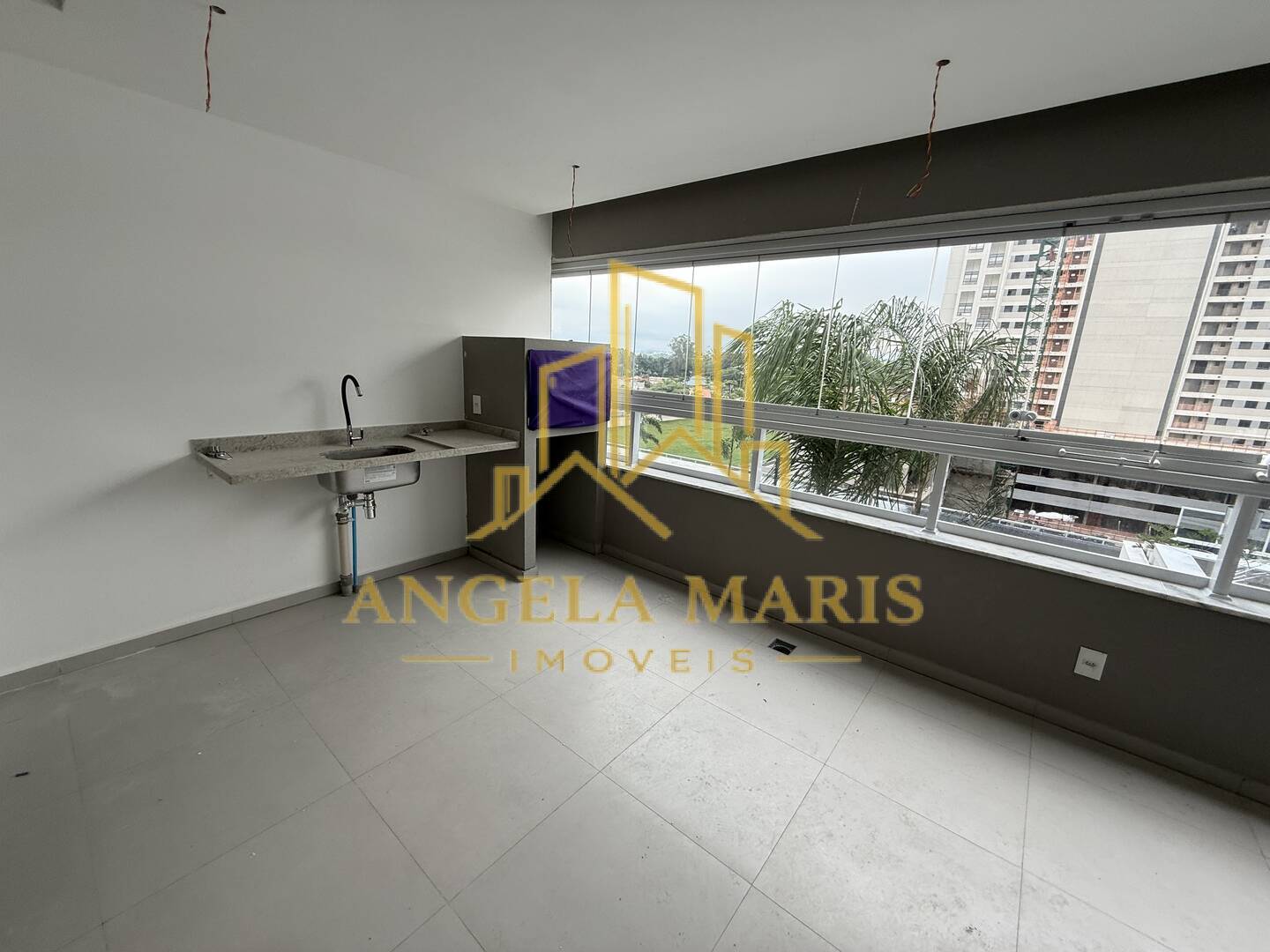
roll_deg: -1.1
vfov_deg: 85.7
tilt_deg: -11.4
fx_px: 514
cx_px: 635
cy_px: 476
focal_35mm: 14
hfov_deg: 102.1
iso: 64
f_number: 2.2
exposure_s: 1/150
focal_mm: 2.22
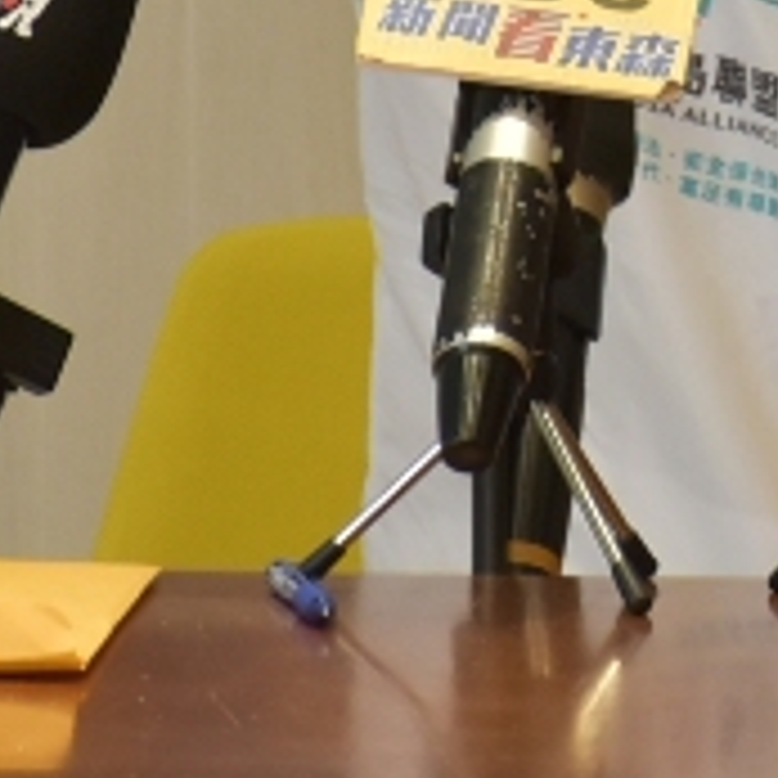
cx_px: 1145
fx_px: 19579
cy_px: -657
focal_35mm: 770
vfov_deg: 2.3
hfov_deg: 2.3
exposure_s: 1/60
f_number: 5.6
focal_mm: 100
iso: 900
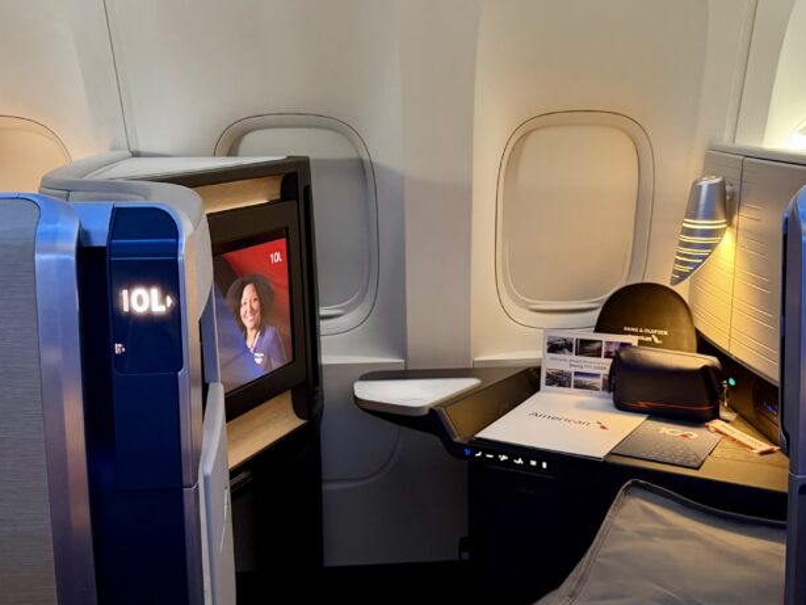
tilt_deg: -14.8
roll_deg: -1.0
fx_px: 932
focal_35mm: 40
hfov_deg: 46.7
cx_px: 453
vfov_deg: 35.9
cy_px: 336
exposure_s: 1/54
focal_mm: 6.76
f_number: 1.78
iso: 800
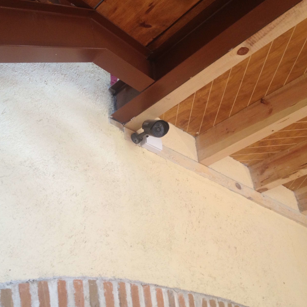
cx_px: 142
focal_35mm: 42
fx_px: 421
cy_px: 152
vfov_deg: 40.0
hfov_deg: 40.0
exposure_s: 1/20
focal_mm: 4.28
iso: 100
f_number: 2.4
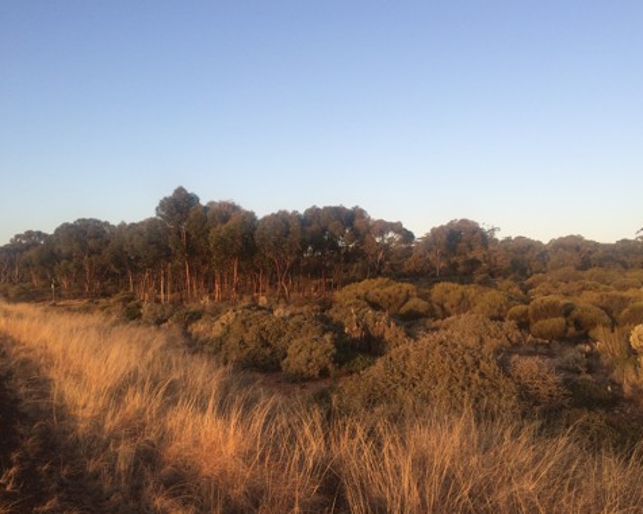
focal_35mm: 31
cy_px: 254
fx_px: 590
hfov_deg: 57.1
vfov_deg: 47.1
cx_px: 349
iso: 32
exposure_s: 1/394
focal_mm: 4.15
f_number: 2.2
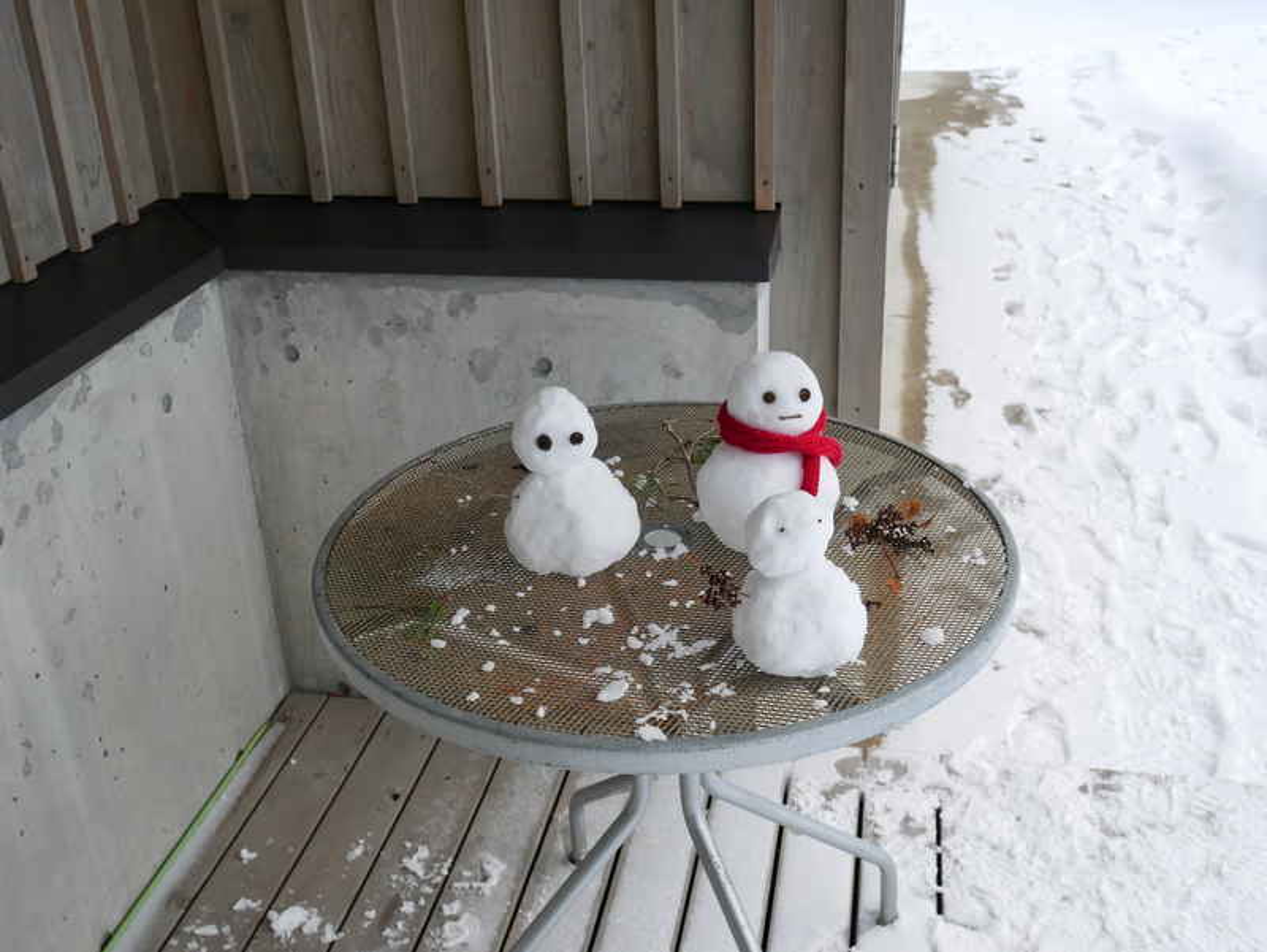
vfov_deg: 39.7
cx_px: 634
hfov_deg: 51.3
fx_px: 1318
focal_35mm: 36
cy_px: 476
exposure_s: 1/125
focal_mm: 18
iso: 200
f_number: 5
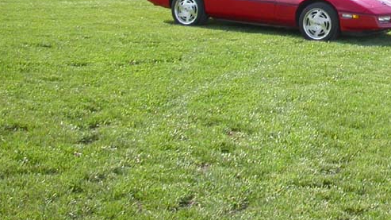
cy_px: -50
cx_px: 375
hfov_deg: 23.8
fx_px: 891
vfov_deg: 13.6
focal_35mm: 86
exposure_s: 1/1000
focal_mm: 7.85
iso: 100
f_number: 2.6
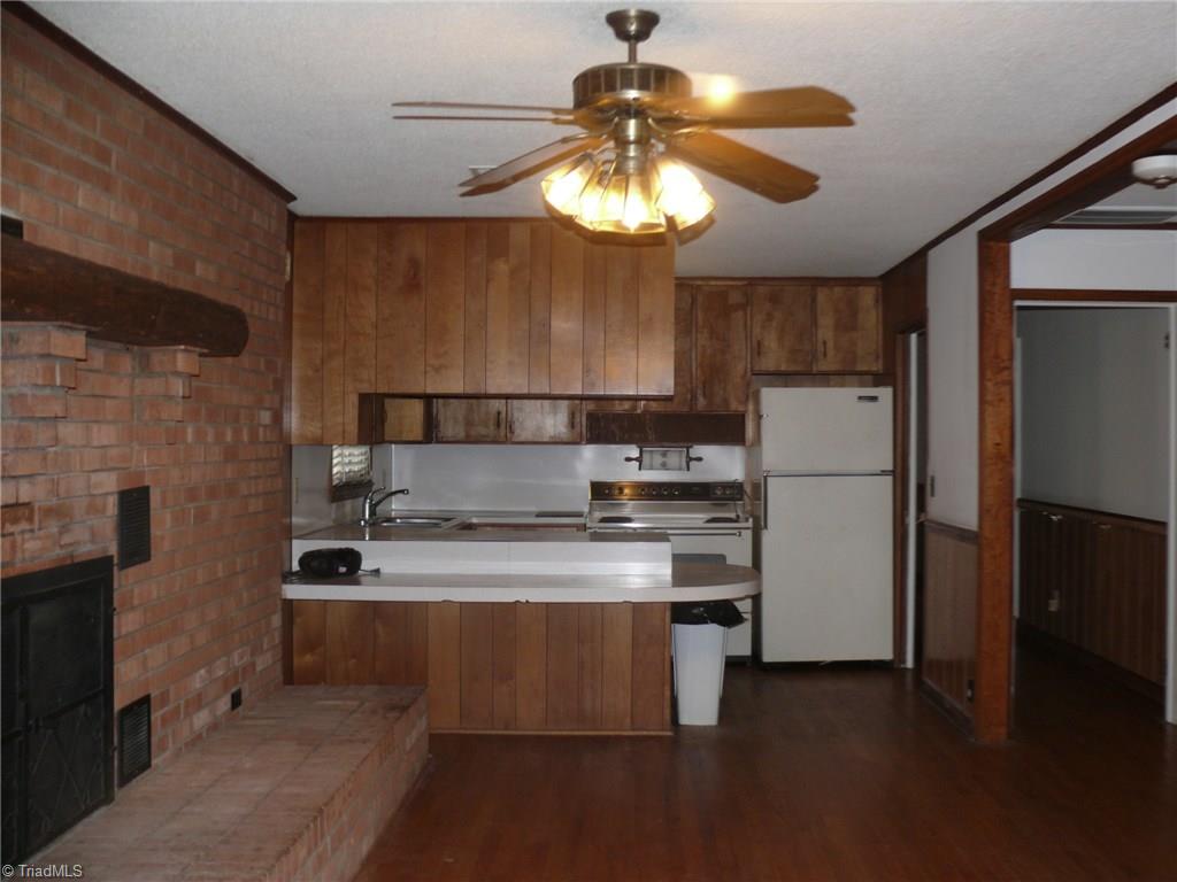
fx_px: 1258
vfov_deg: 38.7
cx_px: 588
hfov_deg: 50.1
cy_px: 441
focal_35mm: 37
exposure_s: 1/30
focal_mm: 7.7
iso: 160
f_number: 2.8
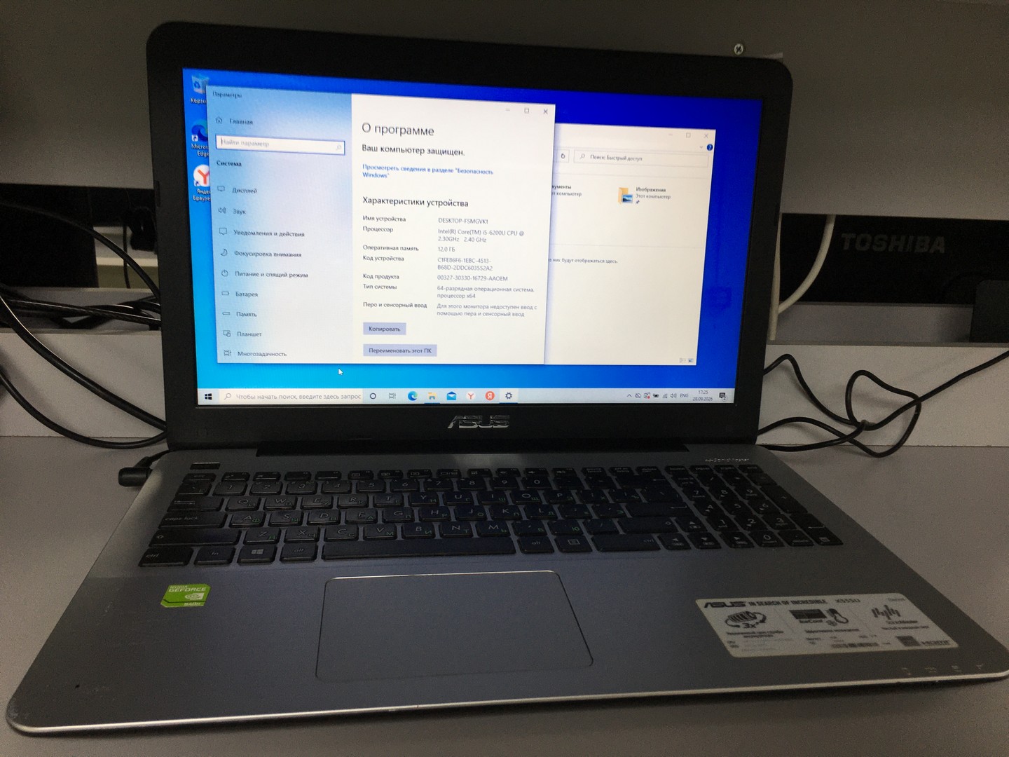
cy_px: 378
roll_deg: -2.8
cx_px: 504
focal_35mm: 29
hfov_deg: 61.7
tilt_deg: -14.6
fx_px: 845
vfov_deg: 48.2
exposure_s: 1/50
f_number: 2.2
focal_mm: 4.15
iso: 32
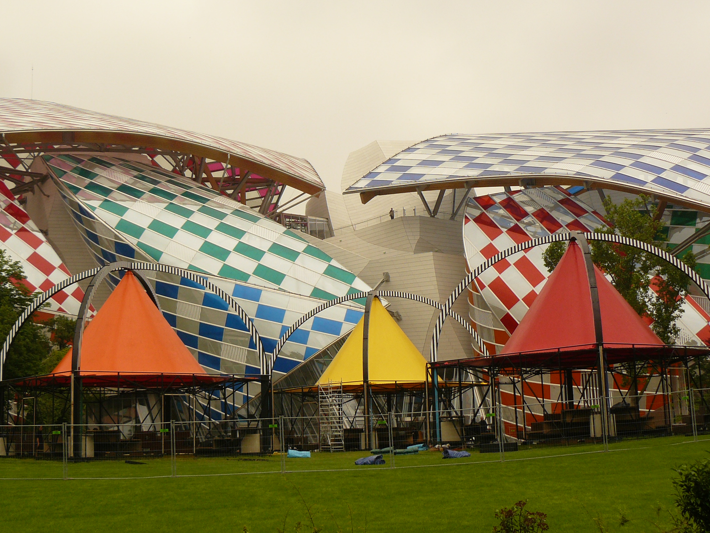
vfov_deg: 30.2
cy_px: 238
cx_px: 308
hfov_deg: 39.6
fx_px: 985
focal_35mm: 48
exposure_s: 1/200
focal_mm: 6
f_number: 4
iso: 100
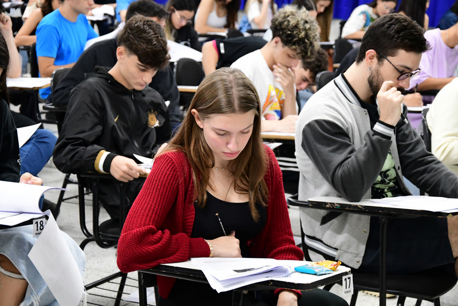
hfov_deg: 21.9
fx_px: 1184
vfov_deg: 14.7
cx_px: 229
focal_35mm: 93
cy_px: 153
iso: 5000
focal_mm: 62
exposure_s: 1/60
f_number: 5.3
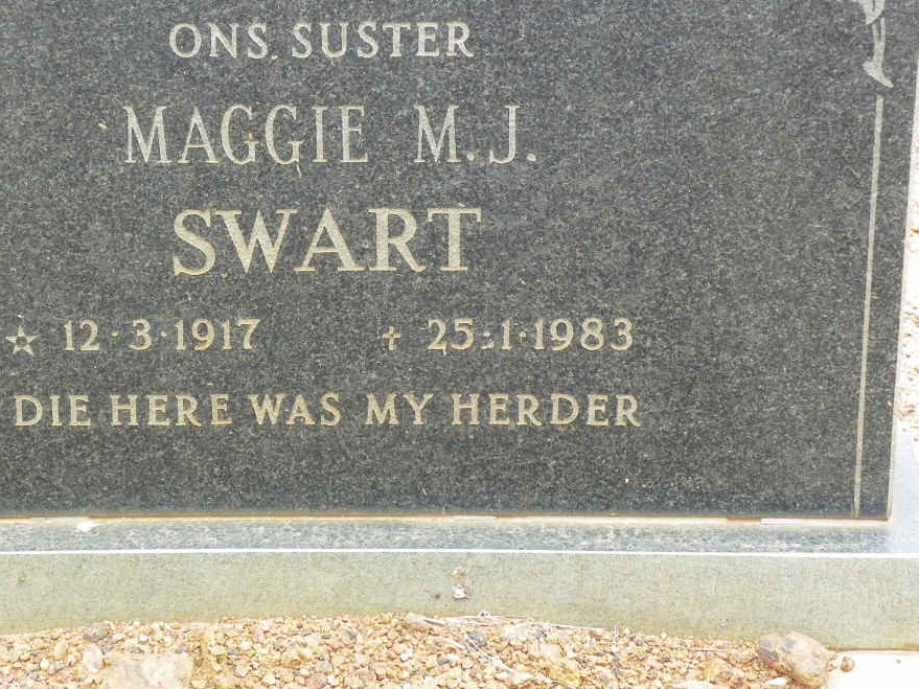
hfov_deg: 16.9
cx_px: 334
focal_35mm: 116
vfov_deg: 12.7
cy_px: 228
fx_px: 3079
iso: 64
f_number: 4
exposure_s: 1/60
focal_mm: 15.1
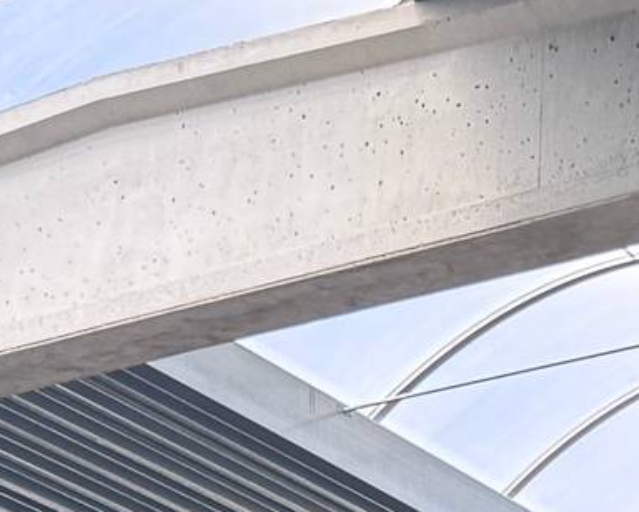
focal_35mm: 156
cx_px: 1080
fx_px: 2953
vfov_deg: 9.1
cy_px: 1165
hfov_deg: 11.6
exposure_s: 1/495
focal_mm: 6.76
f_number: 1.78
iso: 80
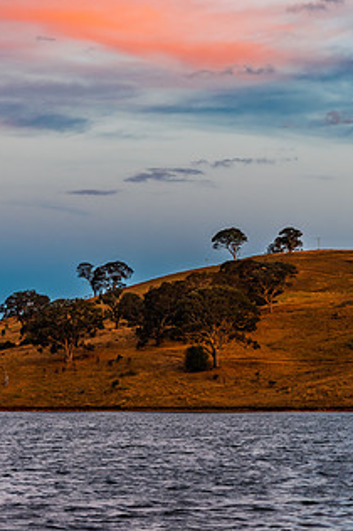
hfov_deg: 9.5
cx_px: 248
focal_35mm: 144
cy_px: 236
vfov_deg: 14.3
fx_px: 2122
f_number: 9
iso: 100
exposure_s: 1/6
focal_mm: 50
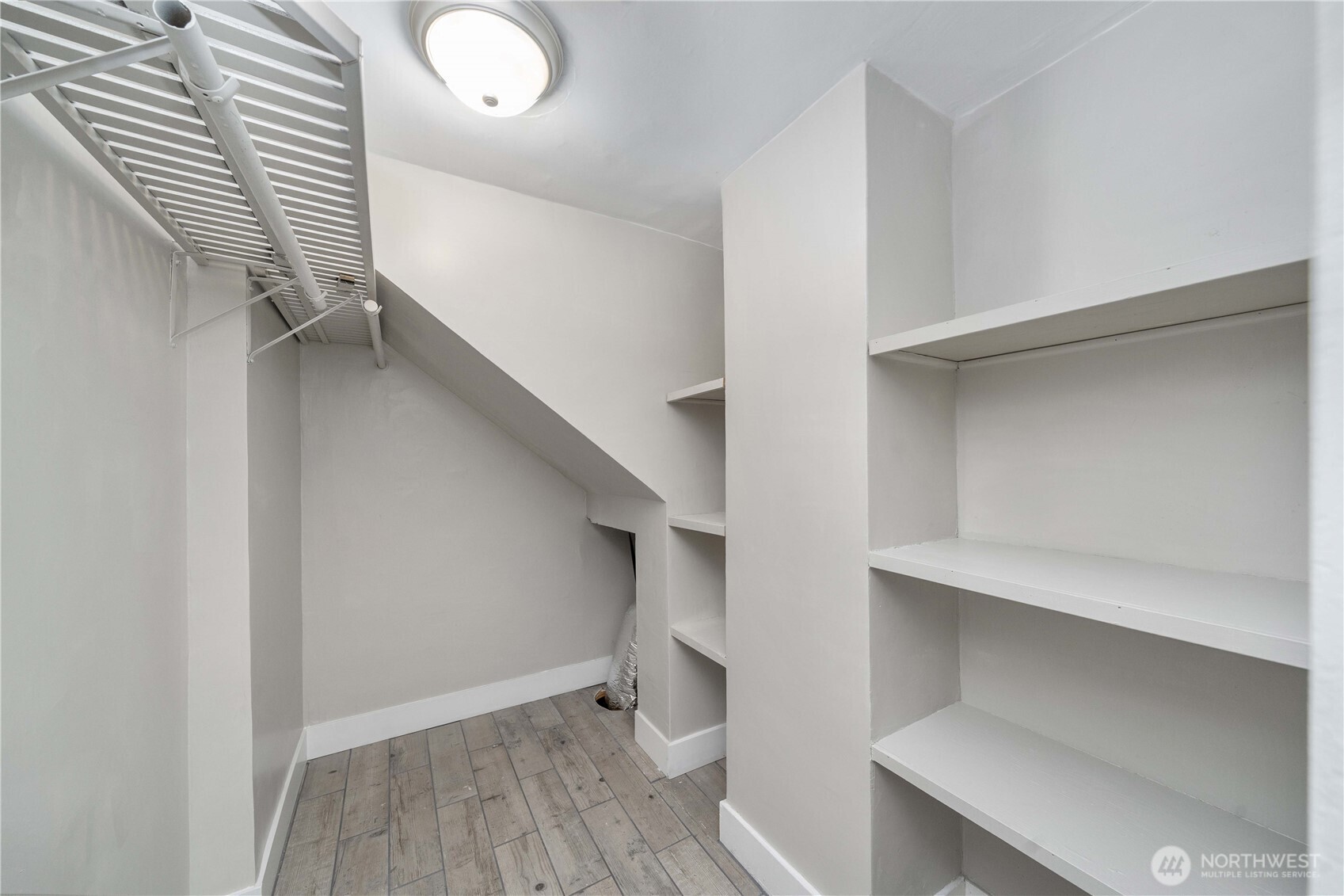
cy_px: 448
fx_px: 448
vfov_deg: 90.0
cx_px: 672
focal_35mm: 12
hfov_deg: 112.6
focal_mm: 12
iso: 2000
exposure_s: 1/20
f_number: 7.1
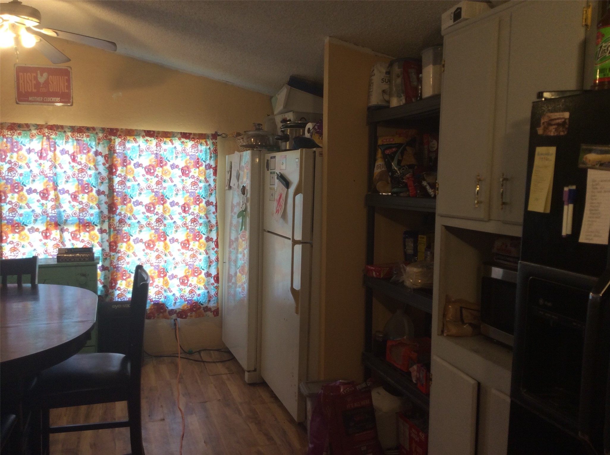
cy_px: 228
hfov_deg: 56.9
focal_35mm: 32
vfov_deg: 44.0
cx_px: 305
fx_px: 563
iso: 40
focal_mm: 3.3
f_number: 2.4
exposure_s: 1/30
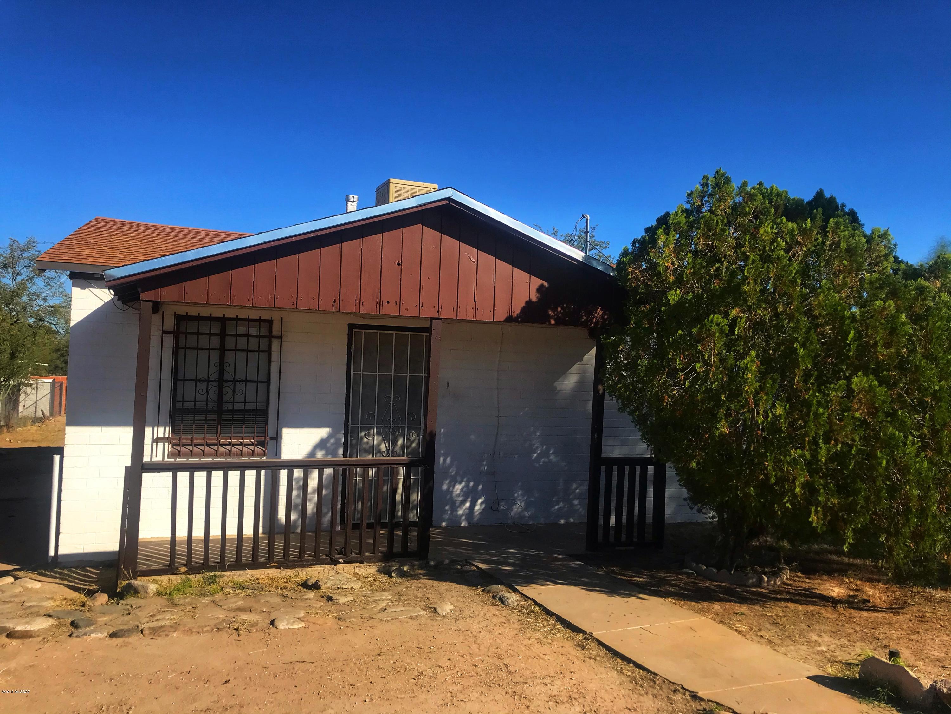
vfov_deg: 49.7
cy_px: 357
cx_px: 476
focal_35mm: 28
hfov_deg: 63.4
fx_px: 769
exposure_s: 1/2660
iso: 20
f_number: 1.8
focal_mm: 3.99
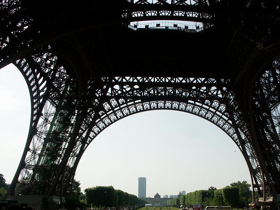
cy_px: 153
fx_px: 340
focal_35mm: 42
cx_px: 172
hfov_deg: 44.5
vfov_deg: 33.8
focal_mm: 7.2
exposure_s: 1/400
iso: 64
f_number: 8
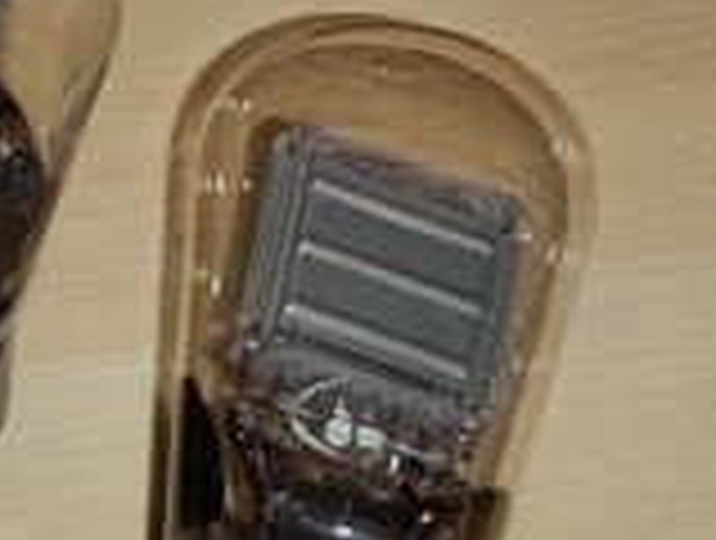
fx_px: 3172
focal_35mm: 153
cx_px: 99
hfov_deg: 12.8
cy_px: 369
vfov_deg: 9.7
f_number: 8.9
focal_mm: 11
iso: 200
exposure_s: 1/30
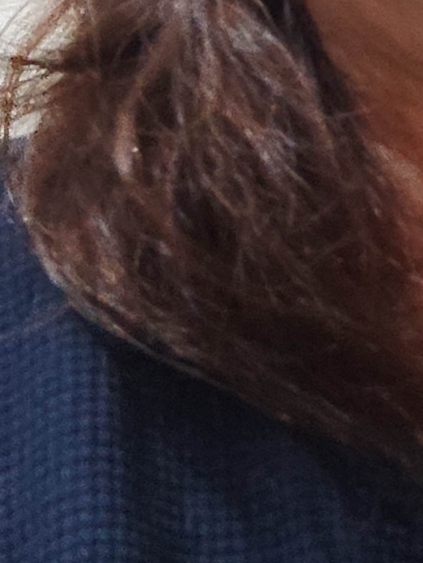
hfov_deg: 16.6
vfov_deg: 20.7
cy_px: -257
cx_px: 614
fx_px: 1334
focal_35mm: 82
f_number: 2.45
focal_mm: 3.49
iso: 461
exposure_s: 1/24
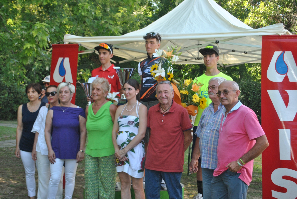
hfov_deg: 36.8
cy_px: 100
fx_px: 446
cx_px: 148
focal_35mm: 54
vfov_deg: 25.1
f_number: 5
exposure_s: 1/200
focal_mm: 36
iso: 400
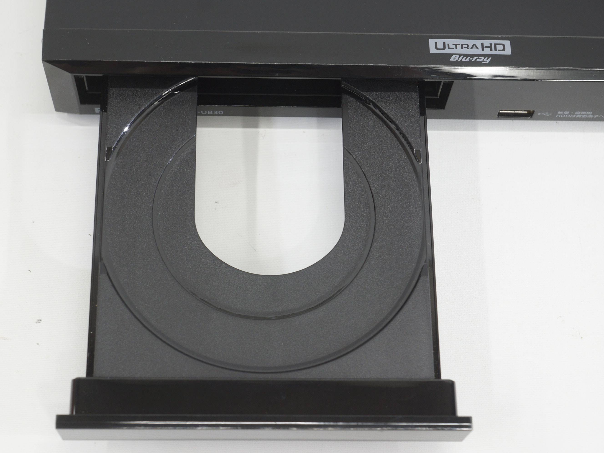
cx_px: 262
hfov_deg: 26.5
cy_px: 226
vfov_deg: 20.0
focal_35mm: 74
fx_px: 1283
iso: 100
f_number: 7.1
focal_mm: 45
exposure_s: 1/10
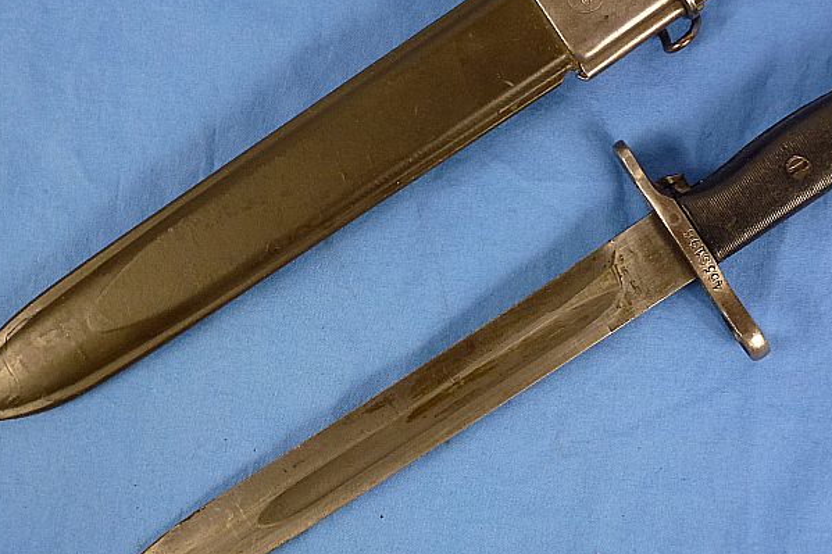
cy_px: 268
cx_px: 475
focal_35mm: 50
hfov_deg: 39.5
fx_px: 1155
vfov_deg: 27.0
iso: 250
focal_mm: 6.4
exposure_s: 1/60
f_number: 3.7
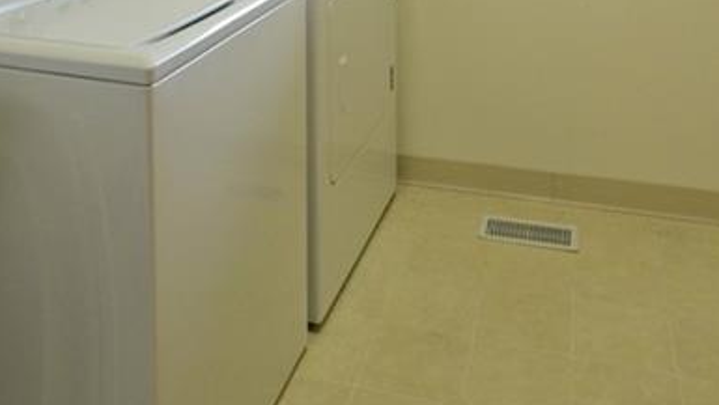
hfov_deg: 51.6
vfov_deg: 24.7
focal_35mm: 39
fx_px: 744
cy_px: -176
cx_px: 353
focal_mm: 14
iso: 800
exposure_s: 1/25
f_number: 7.1
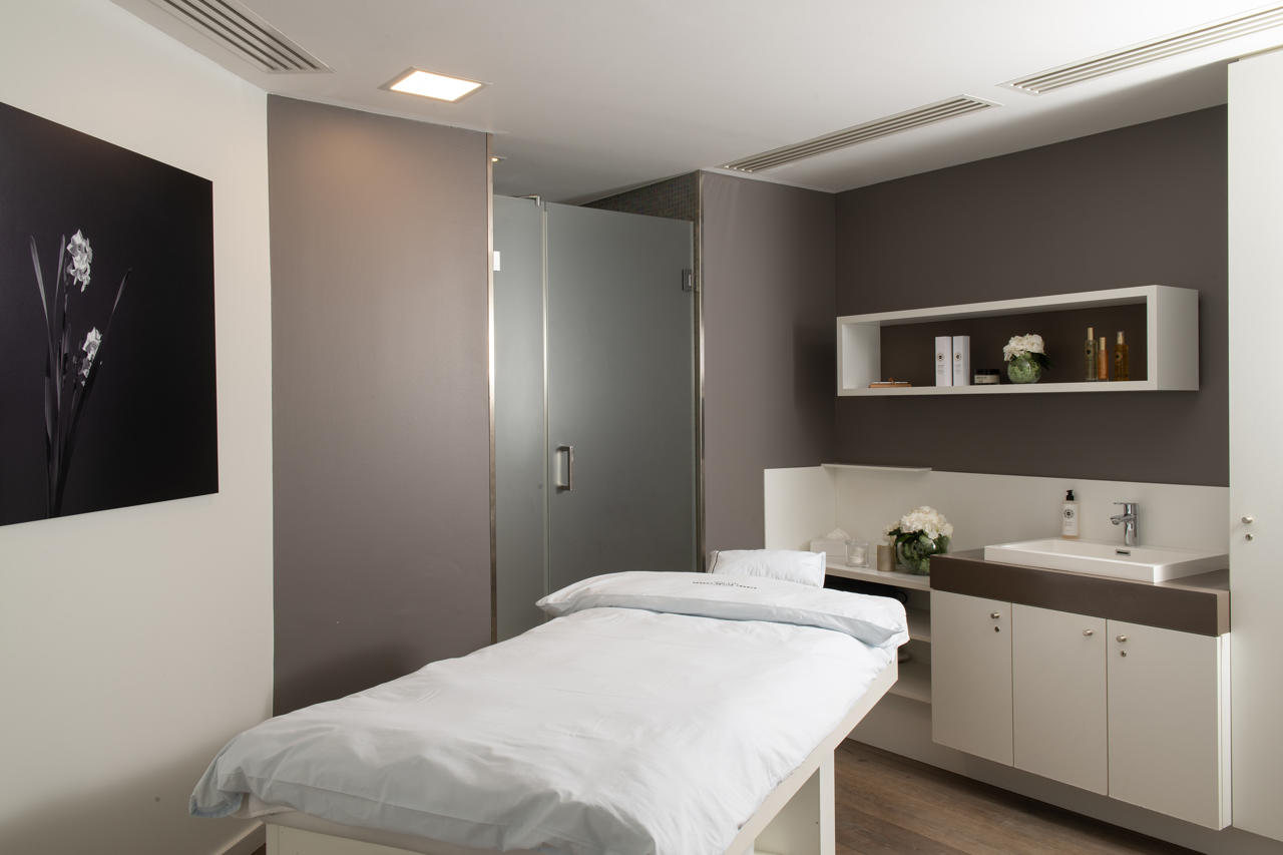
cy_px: 428
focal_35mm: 29
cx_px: 642
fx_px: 1033
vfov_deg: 45.0
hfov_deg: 63.7
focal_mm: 29
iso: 125
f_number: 16
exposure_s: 1/5
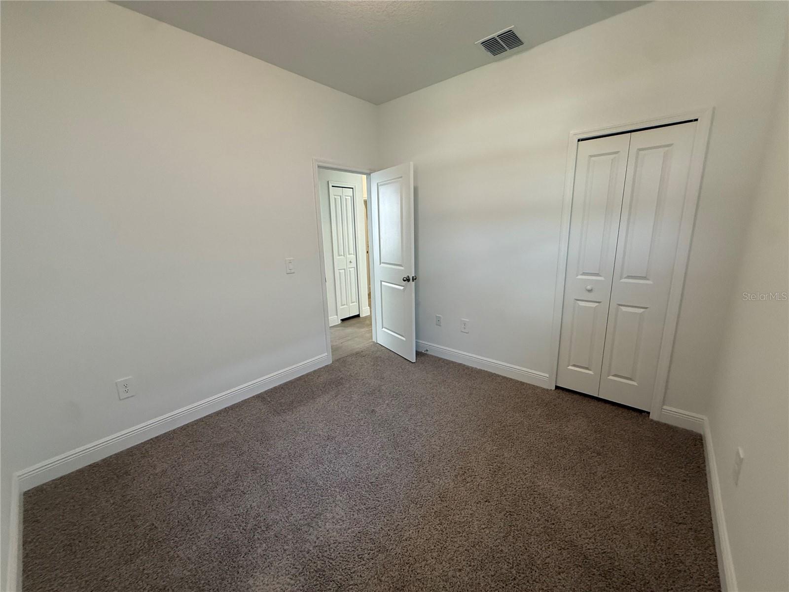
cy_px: 296
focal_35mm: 14
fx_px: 319
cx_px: 394
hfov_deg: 102.1
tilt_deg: -11.0
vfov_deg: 85.7
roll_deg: +1.9
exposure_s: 1/120
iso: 250
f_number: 2.2
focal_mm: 2.22
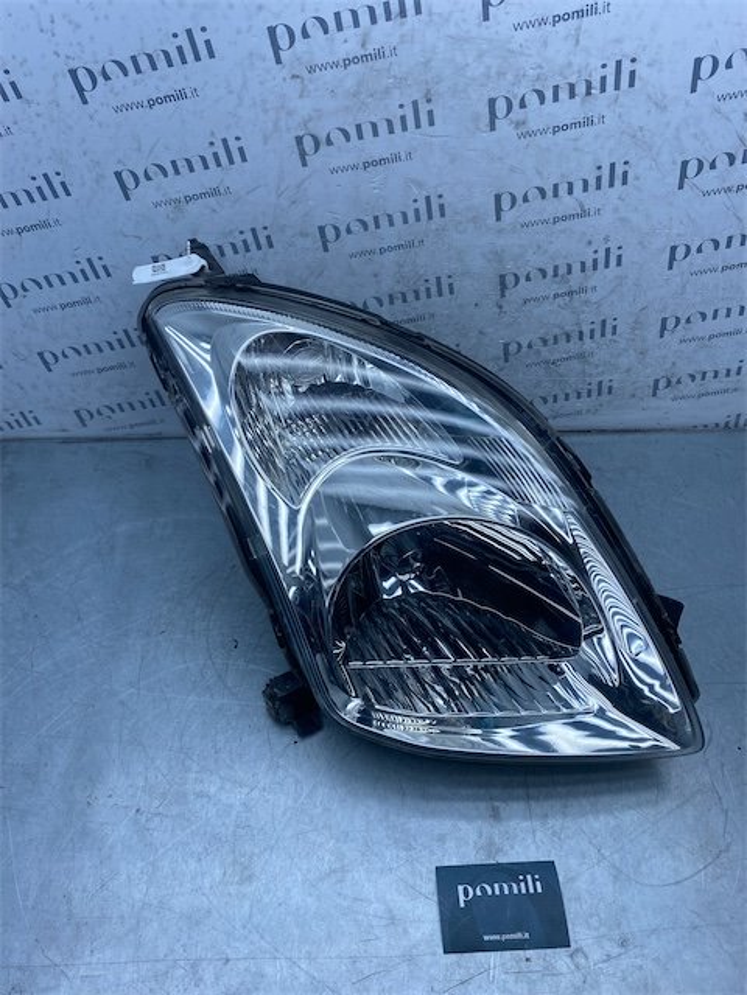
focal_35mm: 26
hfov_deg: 53.1
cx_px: 374
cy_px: 498
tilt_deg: -50.6
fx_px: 748
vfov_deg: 67.3
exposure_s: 1/1316
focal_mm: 4.25
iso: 32
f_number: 1.8
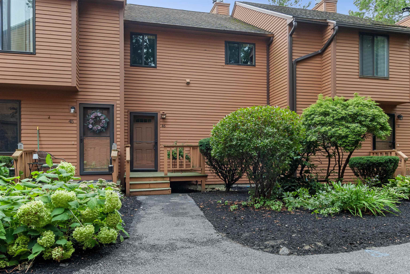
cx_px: 205
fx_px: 376
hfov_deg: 57.2
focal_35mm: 33
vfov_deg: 40.1
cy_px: 137
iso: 200
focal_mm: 22
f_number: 11
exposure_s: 1/20
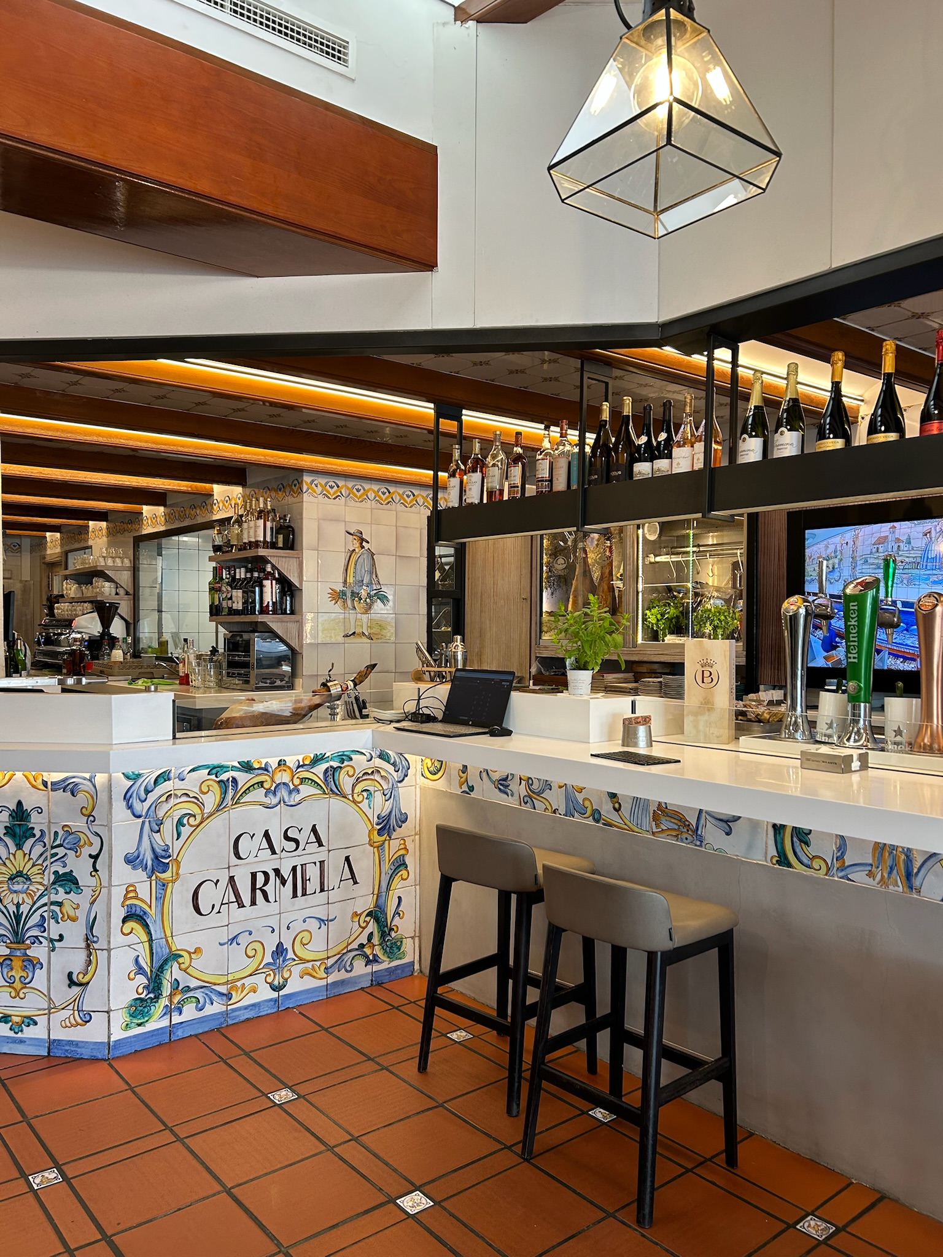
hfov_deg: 53.1
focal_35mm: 26
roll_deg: +0.0
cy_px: 628
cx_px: 472
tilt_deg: -1.5
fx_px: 944
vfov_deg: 67.3
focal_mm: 5.7
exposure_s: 1/100
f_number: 1.5
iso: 80
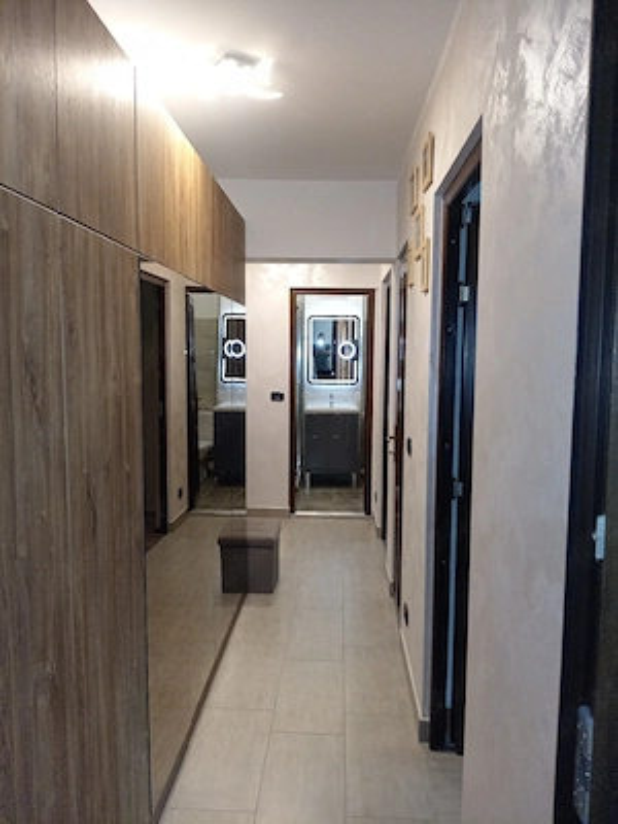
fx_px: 619
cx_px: 309
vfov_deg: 67.3
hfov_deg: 53.1
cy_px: 412
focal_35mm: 26
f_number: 1.8
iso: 322
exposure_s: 1/25
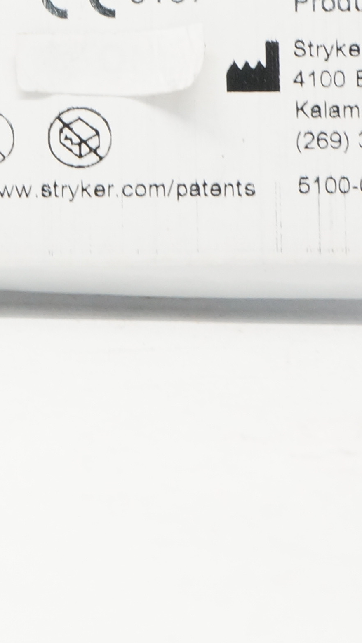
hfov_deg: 7.6
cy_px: 2
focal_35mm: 158
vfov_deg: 13.4
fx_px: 2698
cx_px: -37
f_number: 11
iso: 800
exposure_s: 1/20
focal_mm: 32
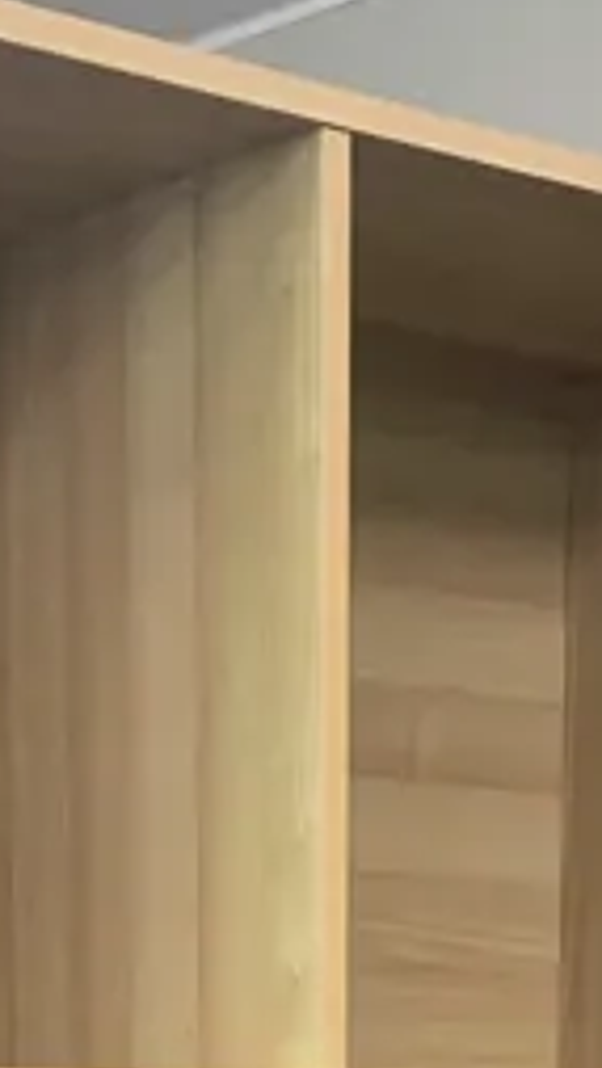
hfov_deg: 10.6
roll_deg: +1.1
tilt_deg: -11.0
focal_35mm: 114
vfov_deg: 16.2
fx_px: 3233
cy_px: 1858
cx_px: 257
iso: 100
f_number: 1.8
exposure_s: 1/50
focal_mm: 4.25
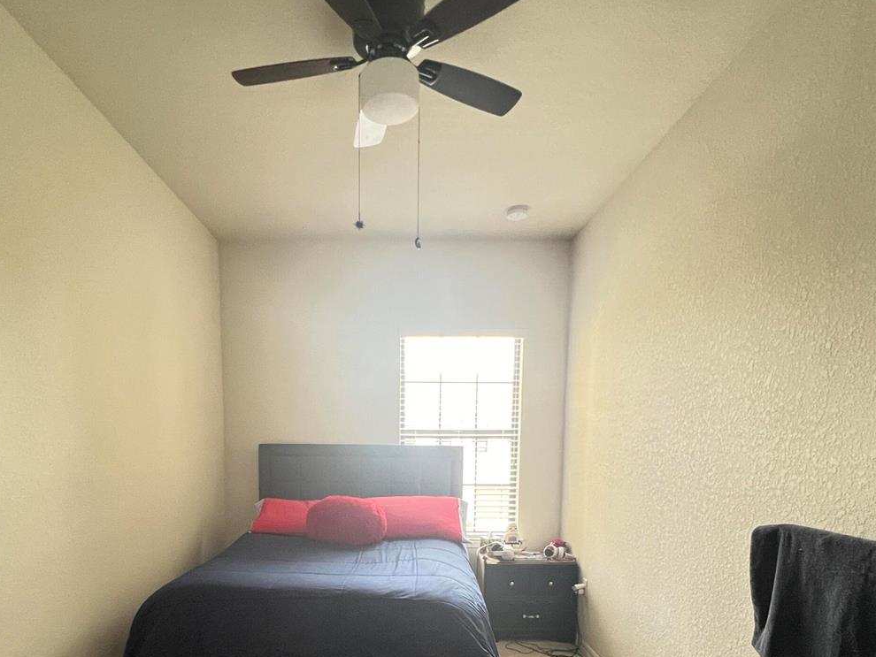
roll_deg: -0.1
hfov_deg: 78.7
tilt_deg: -8.1
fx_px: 532
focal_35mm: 21
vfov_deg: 59.2
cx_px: 388
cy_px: 512
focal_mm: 1.57
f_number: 1.8
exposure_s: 1/60
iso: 400
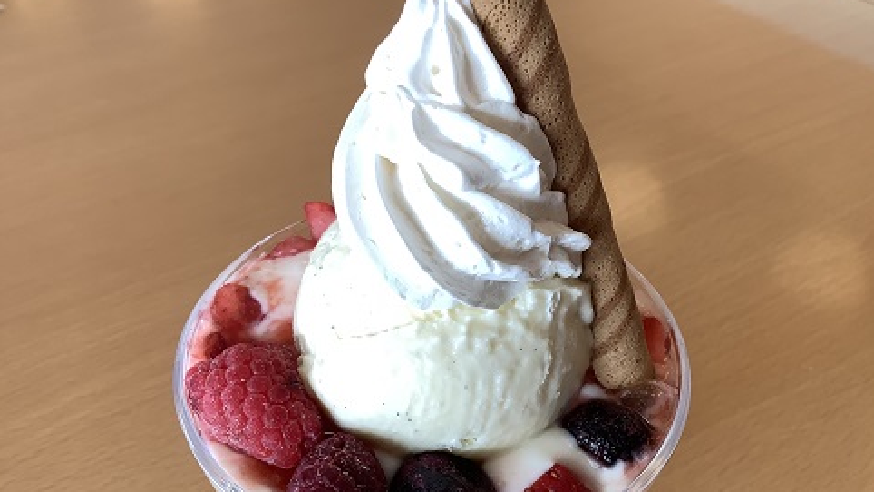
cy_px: 315
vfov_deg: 33.5
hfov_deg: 56.6
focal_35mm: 35
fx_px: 811
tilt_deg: -43.2
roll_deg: -2.3
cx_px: 448
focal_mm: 3.3
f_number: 2.4
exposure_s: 1/60
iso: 64
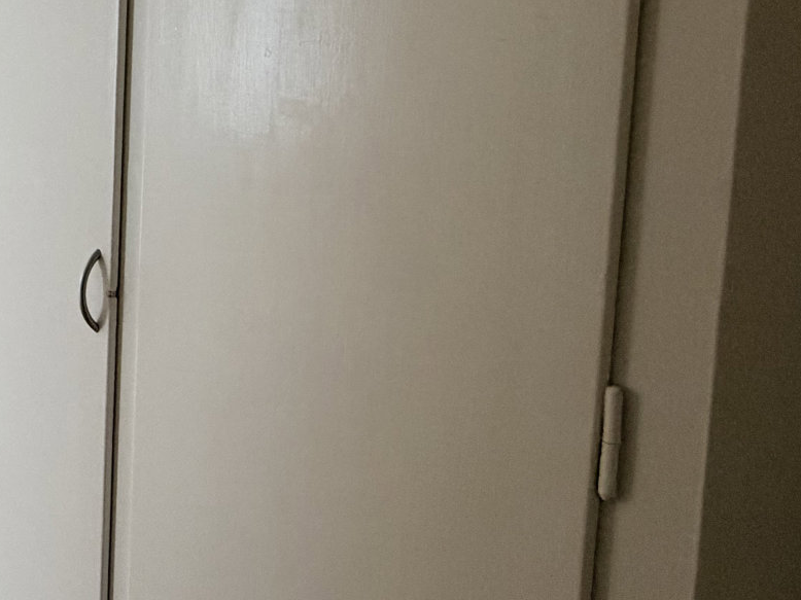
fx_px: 833
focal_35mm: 36
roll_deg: -0.1
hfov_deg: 37.8
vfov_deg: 38.4
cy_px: 137
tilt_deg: -4.8
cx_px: -172
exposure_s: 1/60
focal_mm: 2.22
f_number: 2.2
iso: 400
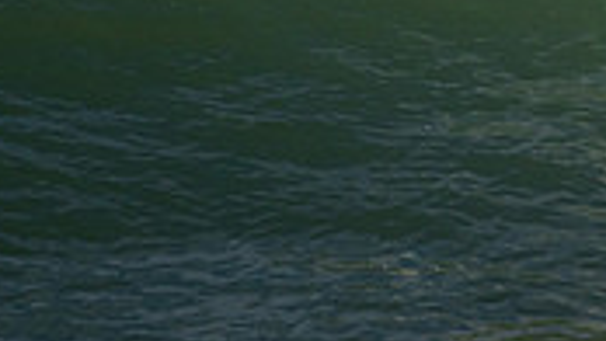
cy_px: -235
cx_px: 958
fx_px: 44813
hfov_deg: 0.8
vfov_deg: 0.4
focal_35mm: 2788
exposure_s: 1/2000
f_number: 11
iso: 900
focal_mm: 800
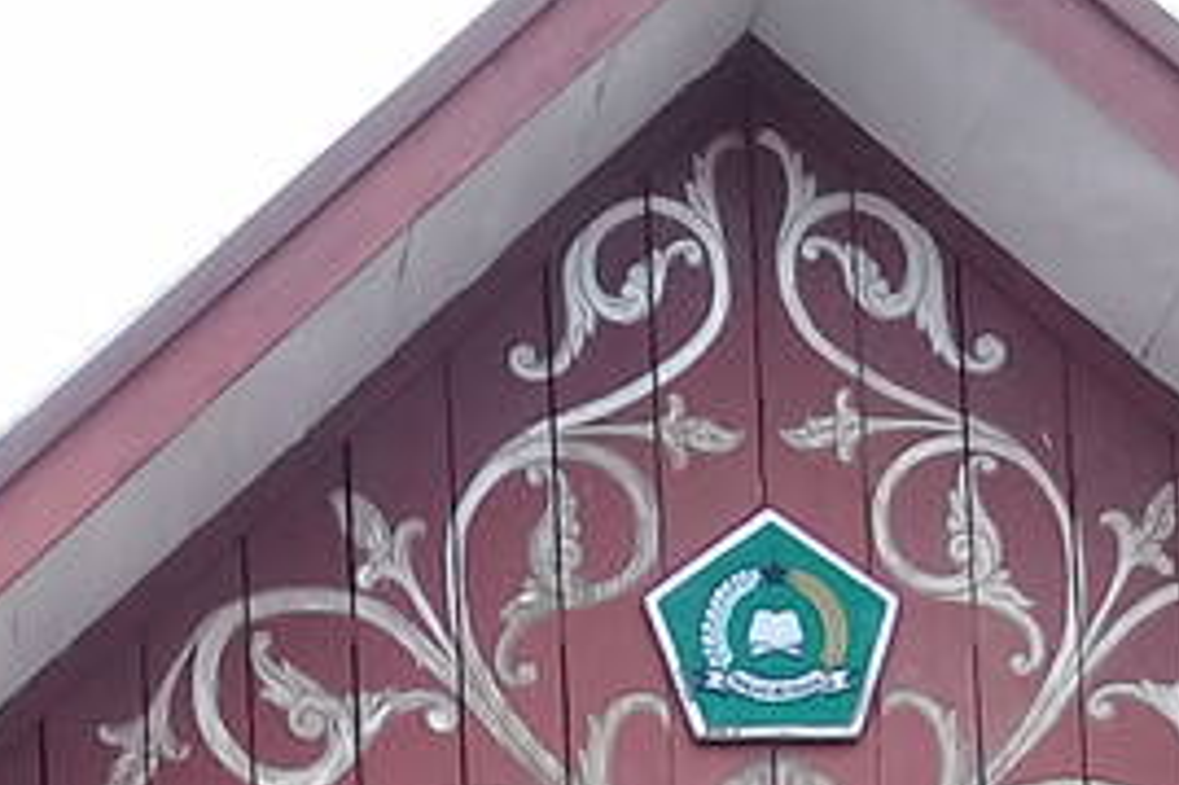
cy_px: 1916
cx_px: 184
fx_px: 4713
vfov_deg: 8.6
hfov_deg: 14.2
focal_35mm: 144
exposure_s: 1/161
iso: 50
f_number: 2.2
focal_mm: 3.3
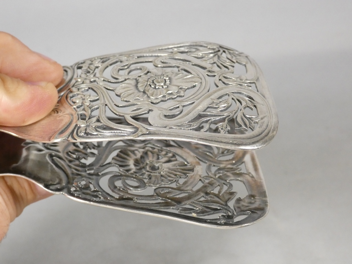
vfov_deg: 16.4
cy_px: 132
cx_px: 176
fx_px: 915
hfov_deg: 21.8
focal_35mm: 90
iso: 1000
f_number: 4.7
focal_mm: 16
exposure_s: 1/125
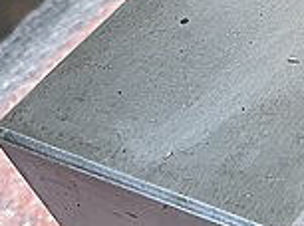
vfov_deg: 13.5
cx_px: 622
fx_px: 955
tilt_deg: -51.5
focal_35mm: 109
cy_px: 121
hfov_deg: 14.7
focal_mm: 5.1
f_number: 1.6
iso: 125
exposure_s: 1/64
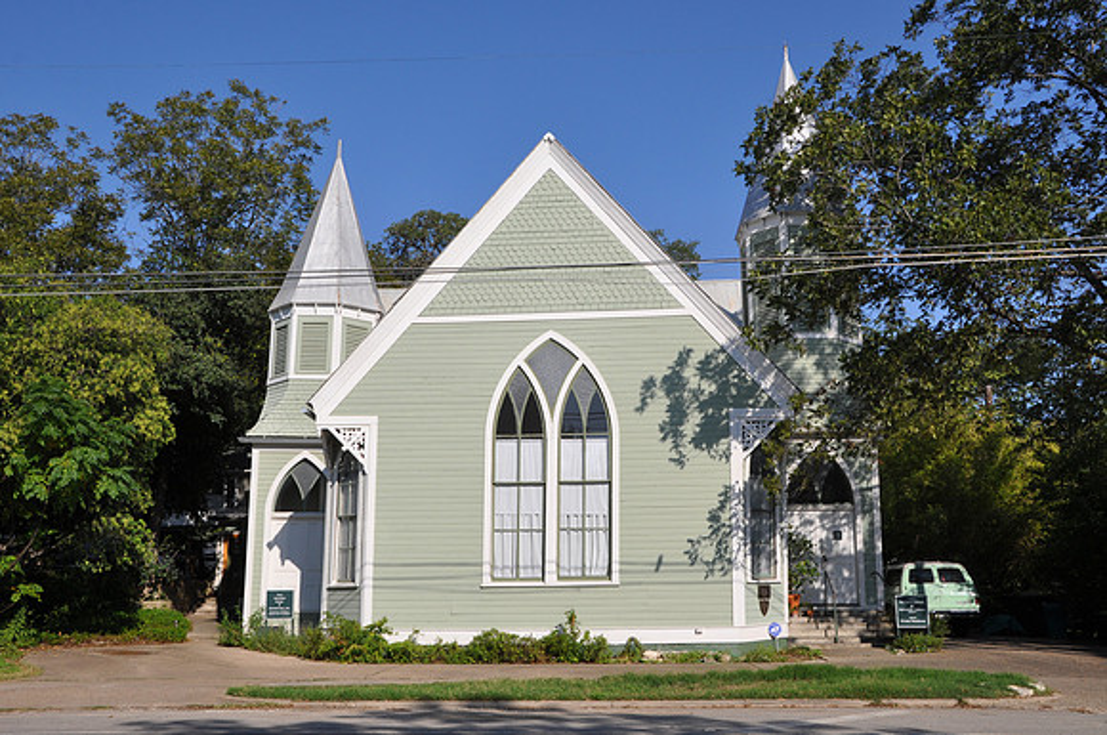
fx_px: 1105
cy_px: 368
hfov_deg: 53.2
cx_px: 554
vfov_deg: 36.8
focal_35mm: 36
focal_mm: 24
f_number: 13
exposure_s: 1/160
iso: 200
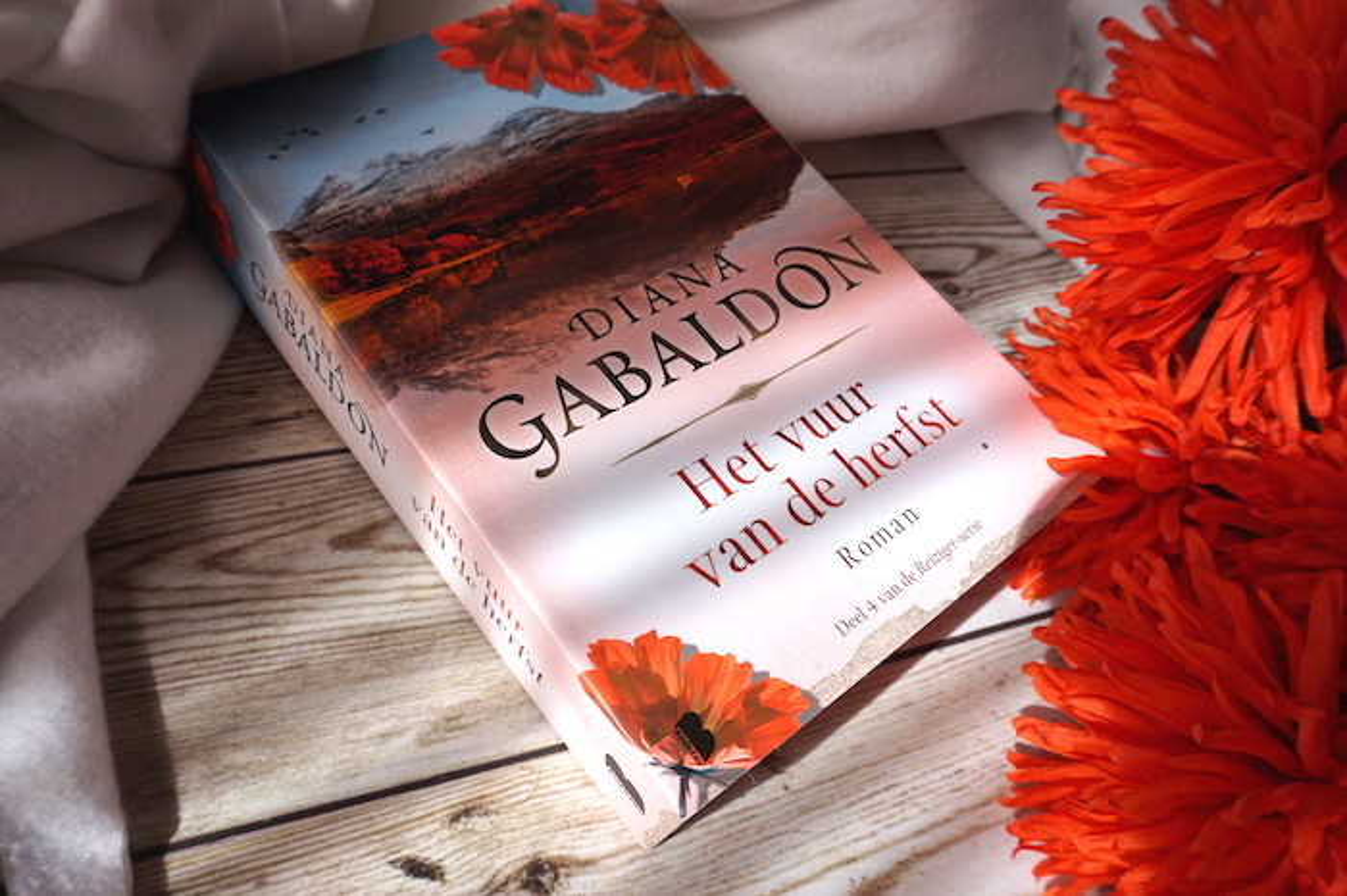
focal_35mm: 24
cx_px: 674
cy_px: 448
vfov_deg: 53.1
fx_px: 898
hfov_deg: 73.8
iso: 100
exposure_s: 1/80
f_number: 6.3
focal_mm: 16
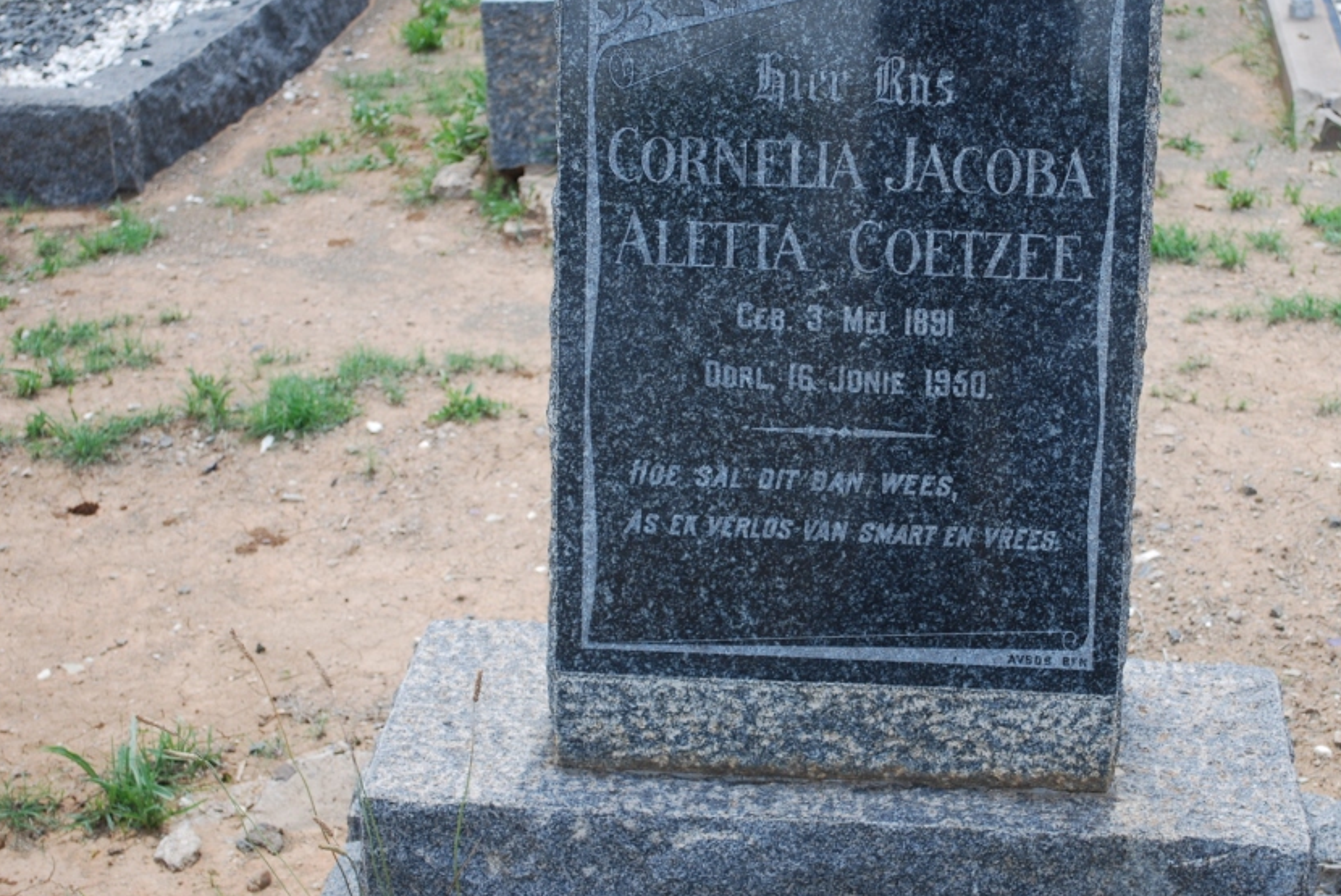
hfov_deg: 27.3
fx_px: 2759
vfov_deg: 18.4
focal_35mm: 74
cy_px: 369
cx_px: 806
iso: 110
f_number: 5.6
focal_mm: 40
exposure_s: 1/125
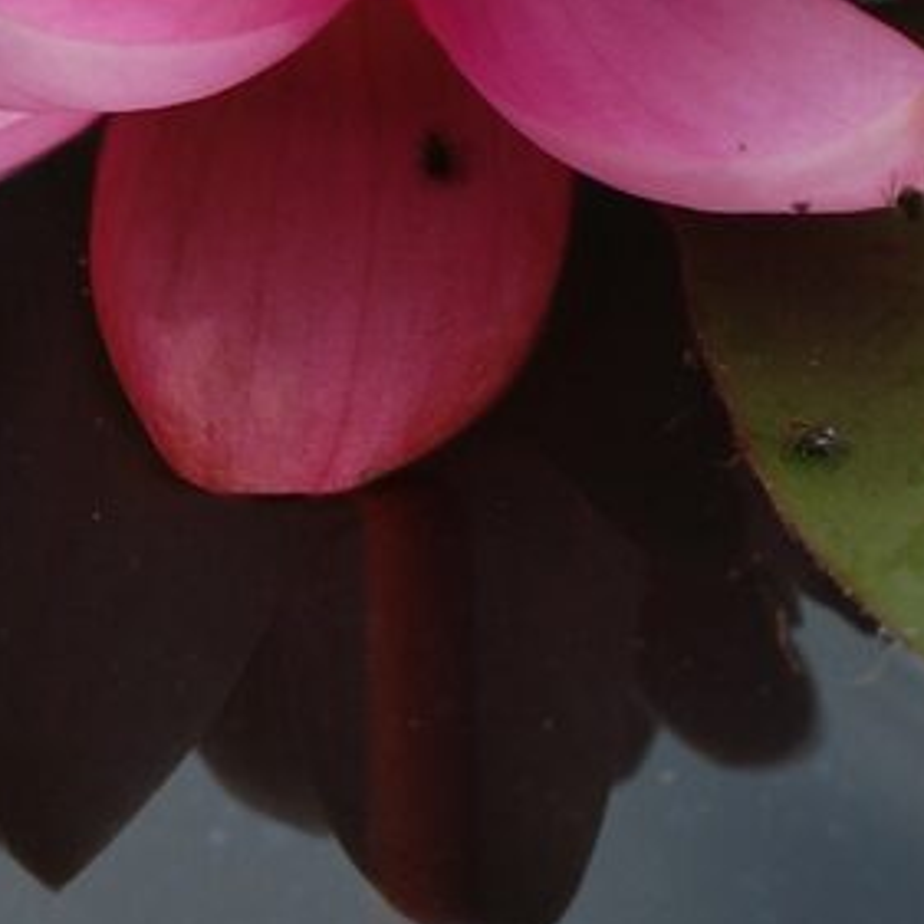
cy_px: -345
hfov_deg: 5.9
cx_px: 326
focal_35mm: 299
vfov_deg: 5.8
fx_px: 9024
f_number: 8
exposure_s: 1/200
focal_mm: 55
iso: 200
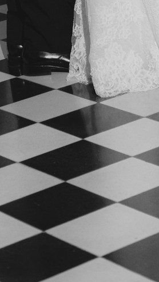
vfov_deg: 10.0
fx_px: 1424
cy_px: -388
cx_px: 108
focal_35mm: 190
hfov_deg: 6.4
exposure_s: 1/100
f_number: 2.2
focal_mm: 35
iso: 1000
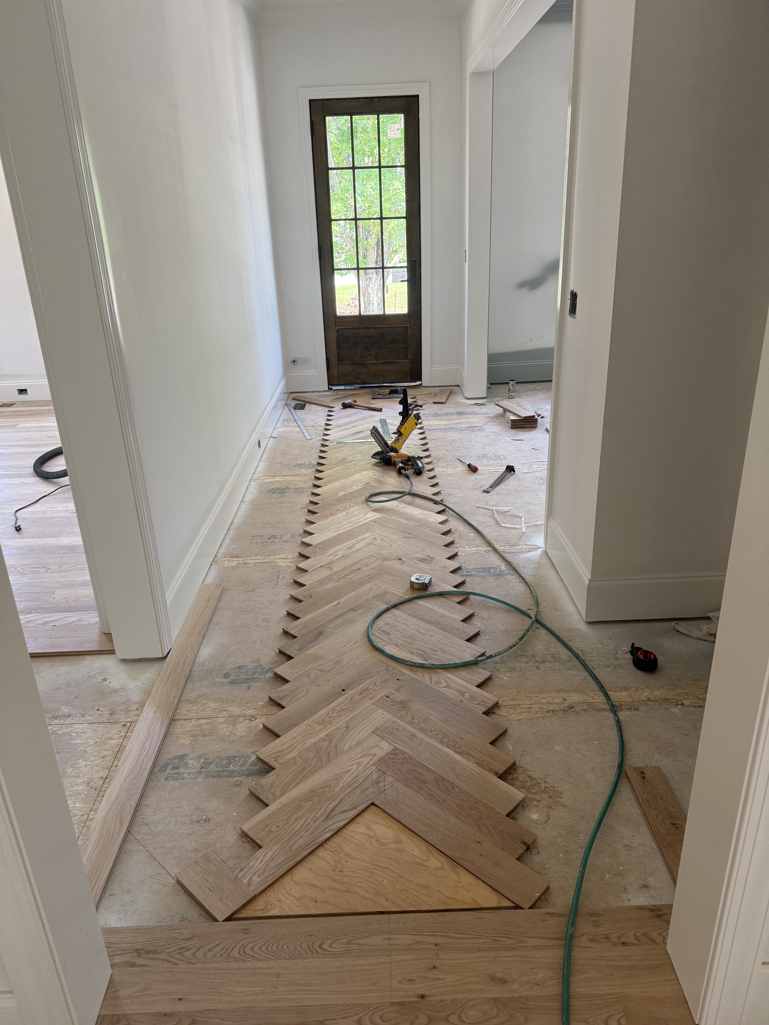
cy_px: 512
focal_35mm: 24
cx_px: 384
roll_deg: +2.4
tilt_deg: -22.6
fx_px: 711
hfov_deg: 56.8
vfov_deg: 71.6
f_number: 1.78
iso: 160
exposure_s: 1/120
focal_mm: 6.76
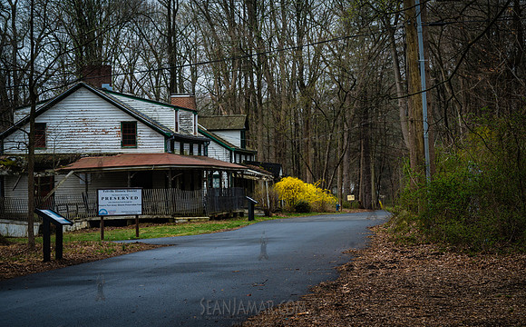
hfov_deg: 24.5
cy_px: 175
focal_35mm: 85
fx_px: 1212
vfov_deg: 15.3
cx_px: 263
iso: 250
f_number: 7.1
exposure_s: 1/400
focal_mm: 83
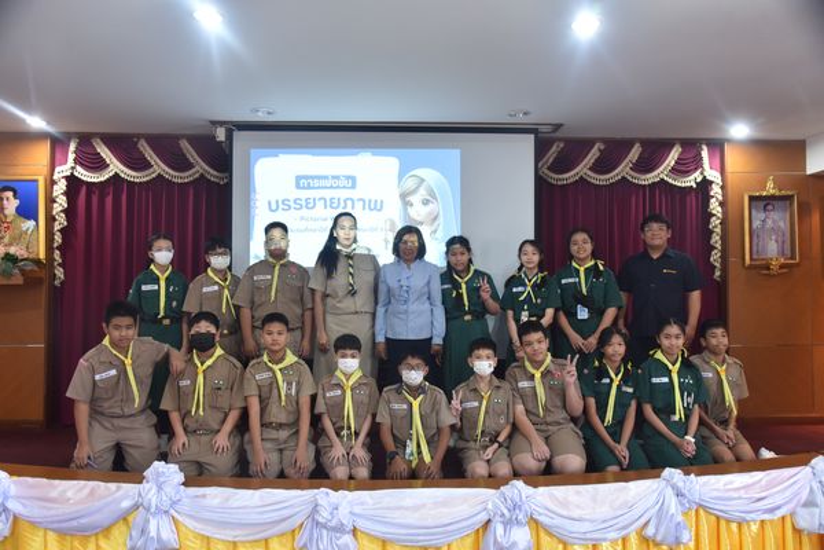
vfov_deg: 43.6
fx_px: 687
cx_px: 412
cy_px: 275
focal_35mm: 30
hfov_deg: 61.9
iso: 1000
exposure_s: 1/25
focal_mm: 30
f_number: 4
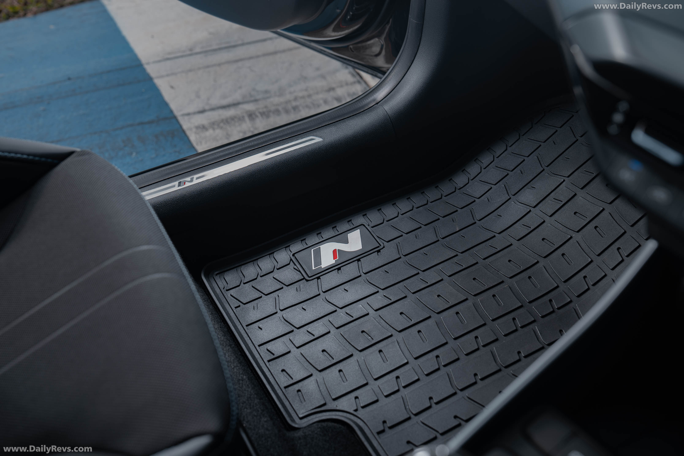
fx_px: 855
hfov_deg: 43.6
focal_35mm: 45
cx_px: 342
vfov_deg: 29.9
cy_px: 228
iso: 100
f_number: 4.5
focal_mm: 45
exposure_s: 1/80
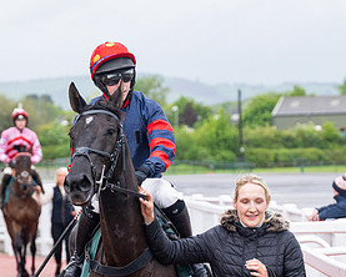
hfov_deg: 8.6
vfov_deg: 6.9
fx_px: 2295
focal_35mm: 224
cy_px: 257
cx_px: 136
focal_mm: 98
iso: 800
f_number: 4
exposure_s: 1/1600
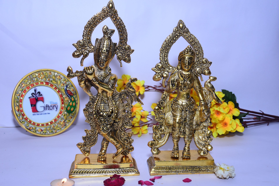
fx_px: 372
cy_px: 93
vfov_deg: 28.1
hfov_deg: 41.1
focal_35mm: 48
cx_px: 140
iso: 250
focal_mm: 32
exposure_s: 1/125
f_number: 5
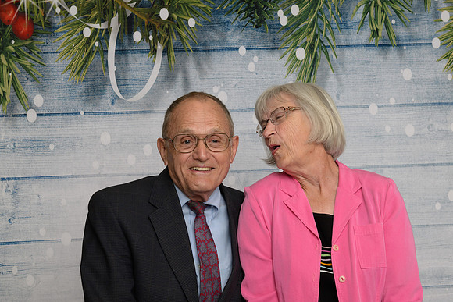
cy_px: 151
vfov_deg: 24.6
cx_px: 226
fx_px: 692
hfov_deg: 36.2
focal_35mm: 55
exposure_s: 1/125
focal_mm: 55
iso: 400
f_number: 10
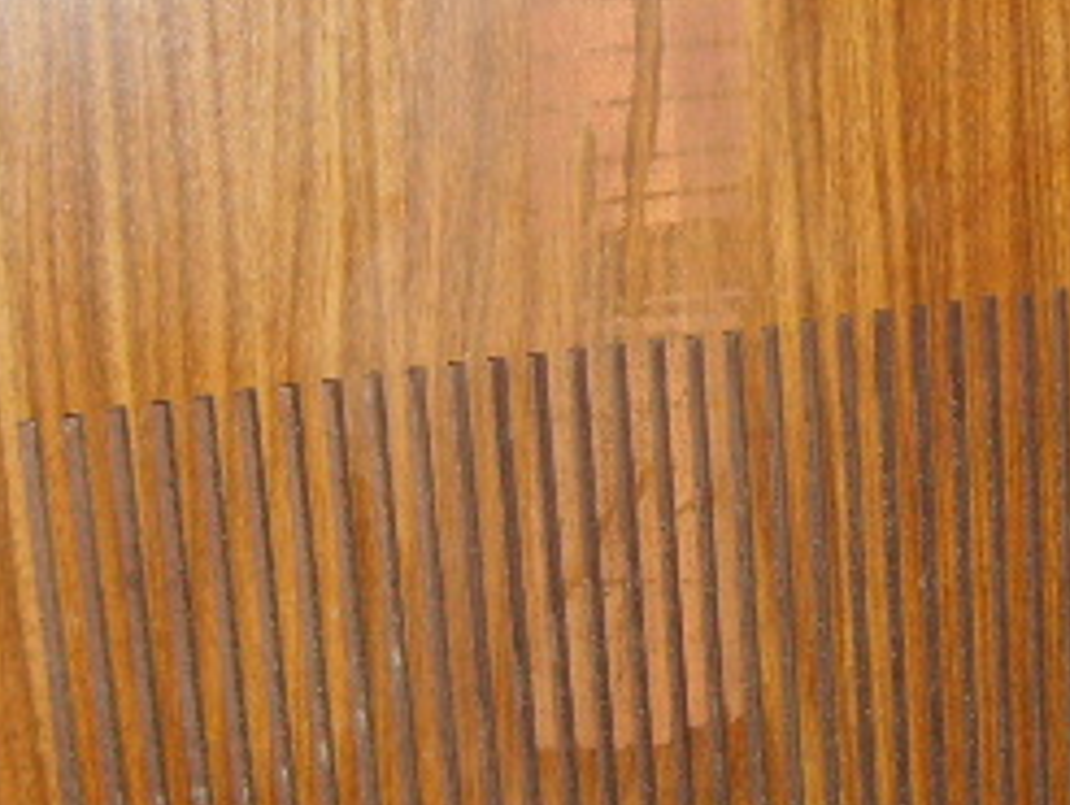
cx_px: 966
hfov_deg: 21.1
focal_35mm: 91
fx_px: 2816
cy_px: 339
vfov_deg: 16.3
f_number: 2.8
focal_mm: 5.8
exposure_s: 1/45
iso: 100
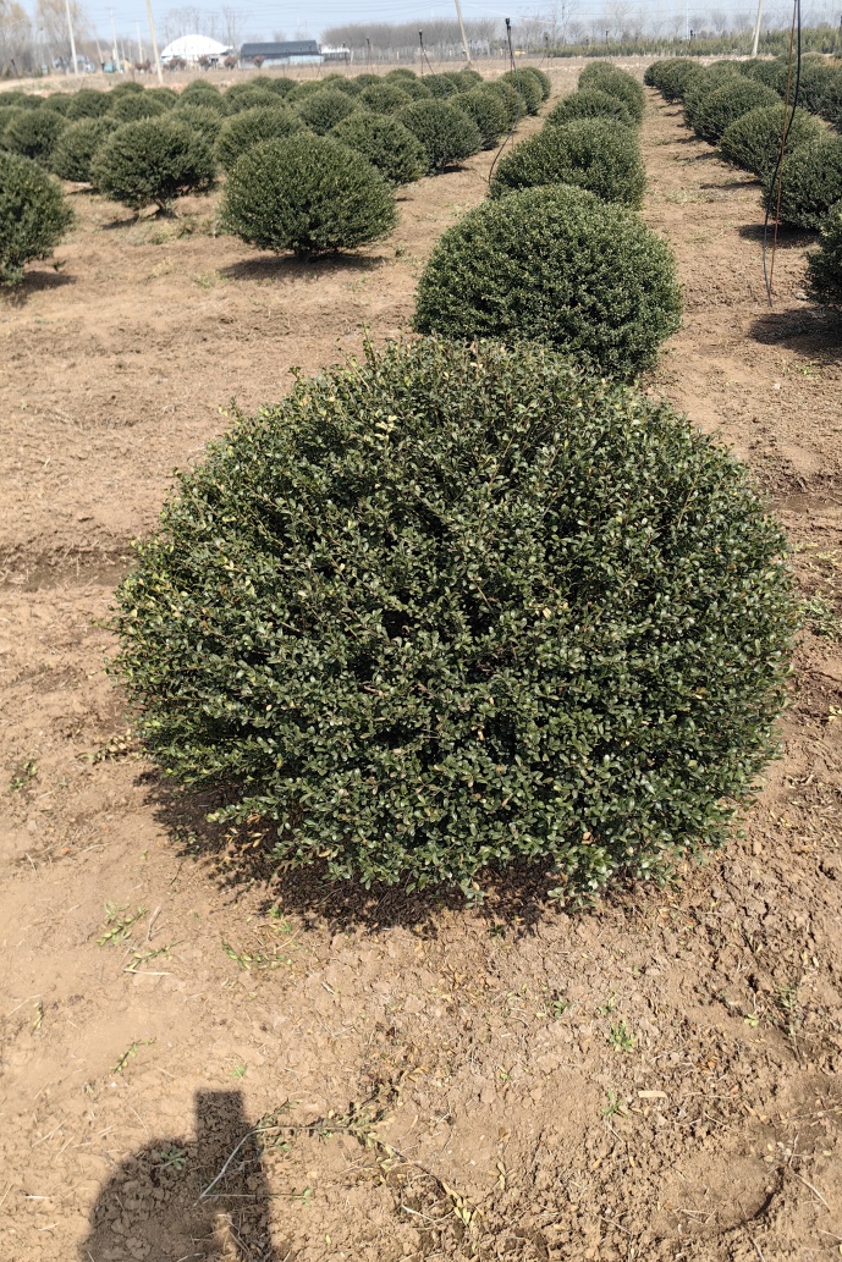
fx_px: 1017
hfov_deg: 45.0
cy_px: 629
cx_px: 426
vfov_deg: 63.7
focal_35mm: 29
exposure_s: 1/1802
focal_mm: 5.75
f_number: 2
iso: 50
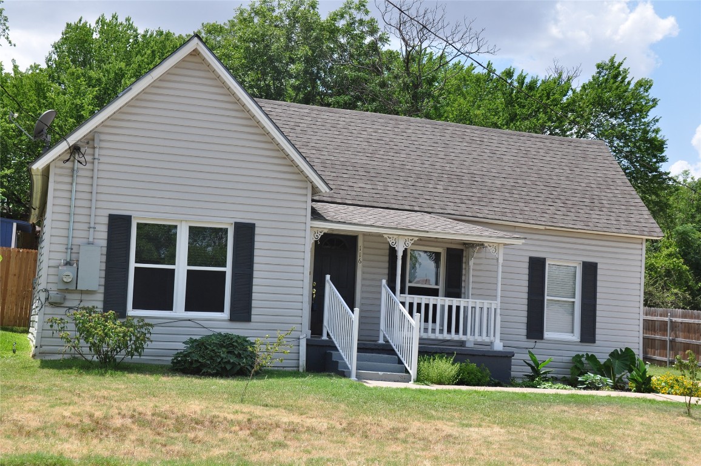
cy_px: 233
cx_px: 350
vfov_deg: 16.5
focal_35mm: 82
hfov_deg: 24.6
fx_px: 1605
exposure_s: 1/400
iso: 200
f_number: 11
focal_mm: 55
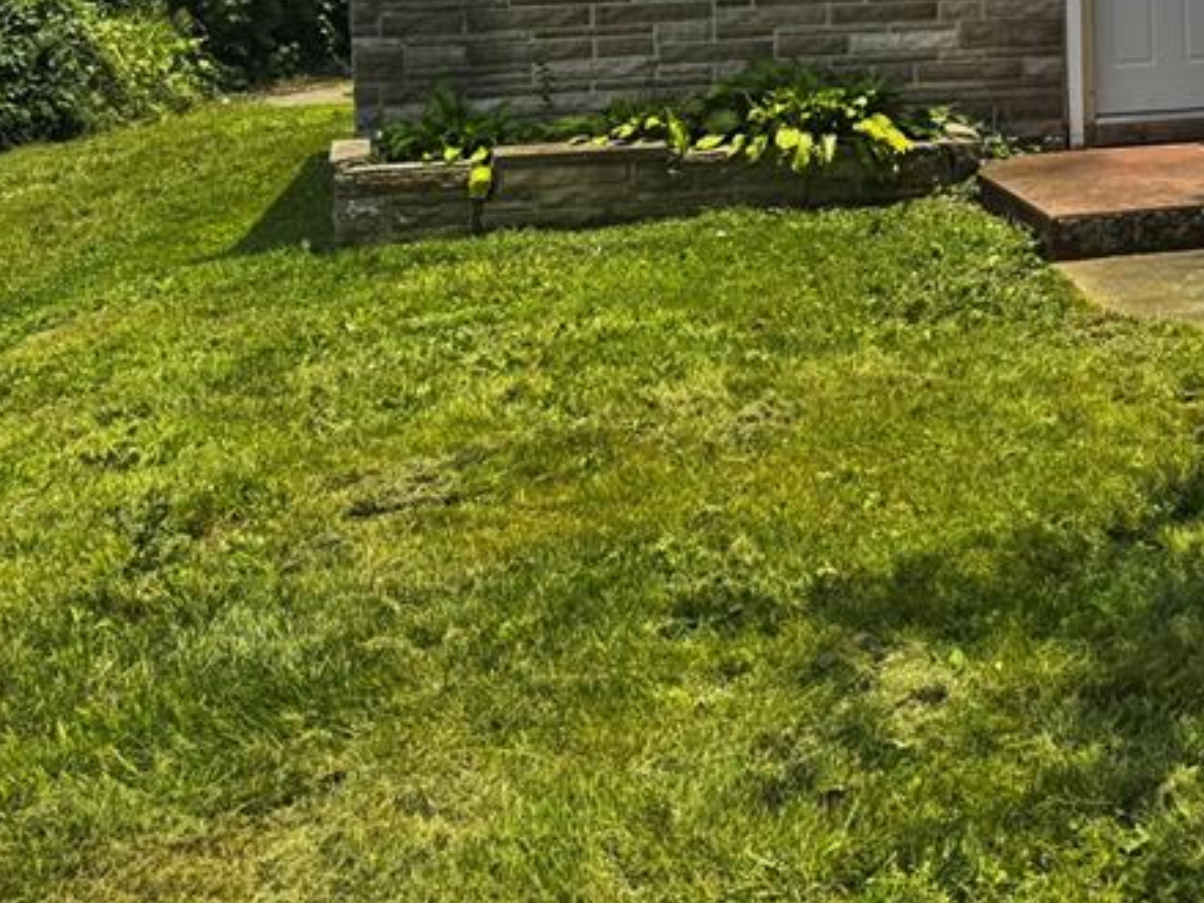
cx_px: 1168
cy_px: -63
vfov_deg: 24.5
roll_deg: +0.3
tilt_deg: -5.1
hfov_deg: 32.0
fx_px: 1947
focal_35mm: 56
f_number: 1.78
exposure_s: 1/2604
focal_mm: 6.76
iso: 80
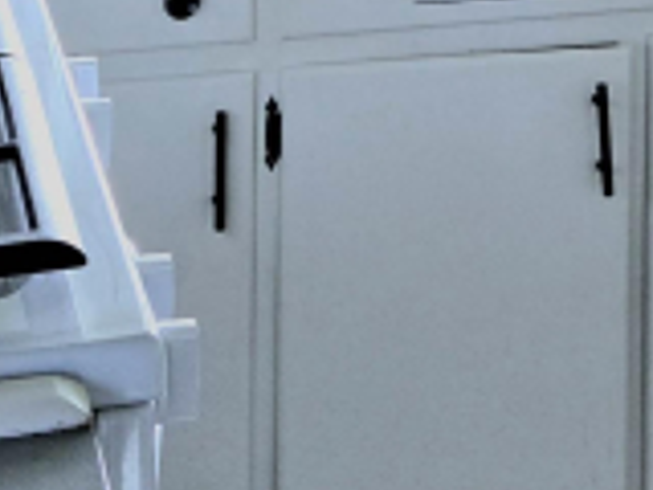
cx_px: 471
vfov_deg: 13.7
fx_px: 1811
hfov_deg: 20.3
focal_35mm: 96
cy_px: -408
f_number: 1.8
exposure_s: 1/182
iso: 200
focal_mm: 5.4
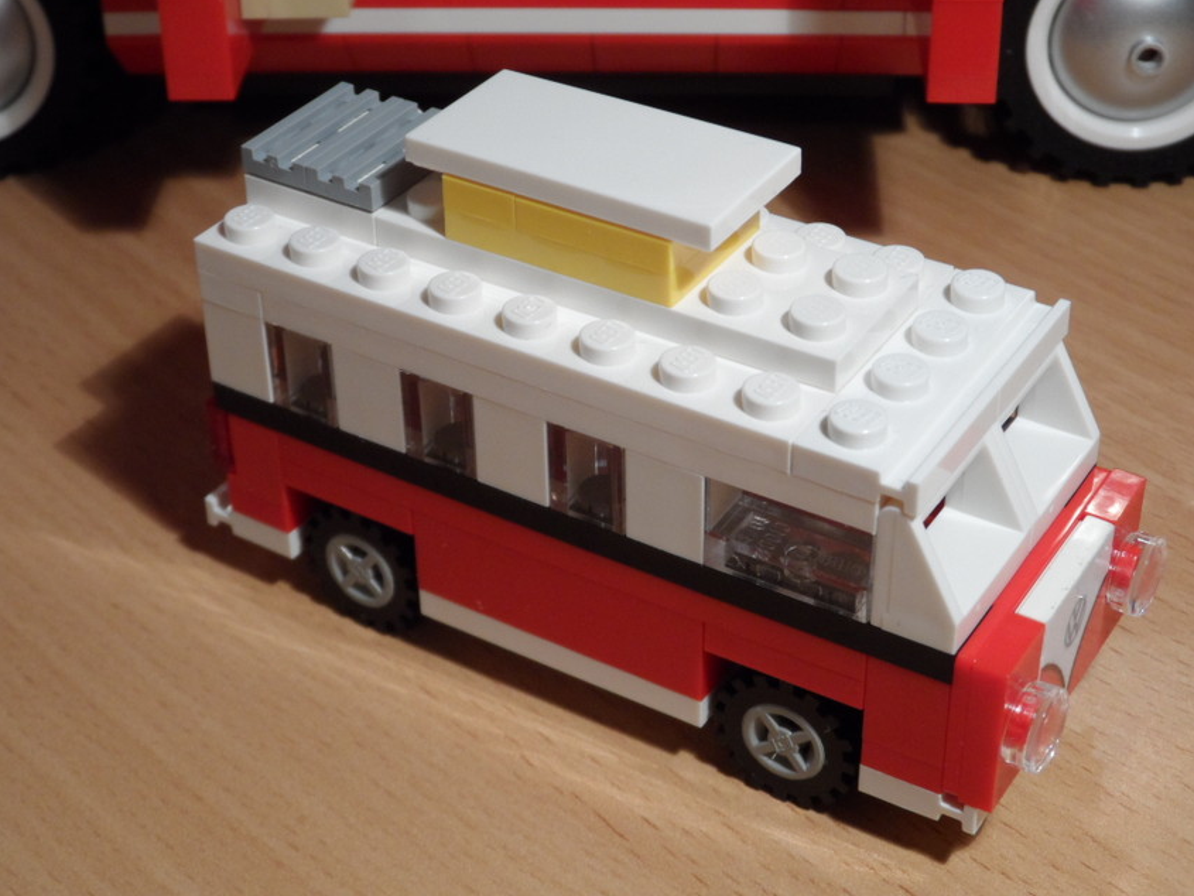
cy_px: 446
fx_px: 2277
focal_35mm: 66
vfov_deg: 22.3
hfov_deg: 29.4
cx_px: 588
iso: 200
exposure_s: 1/15
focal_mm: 10.2
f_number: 4.2
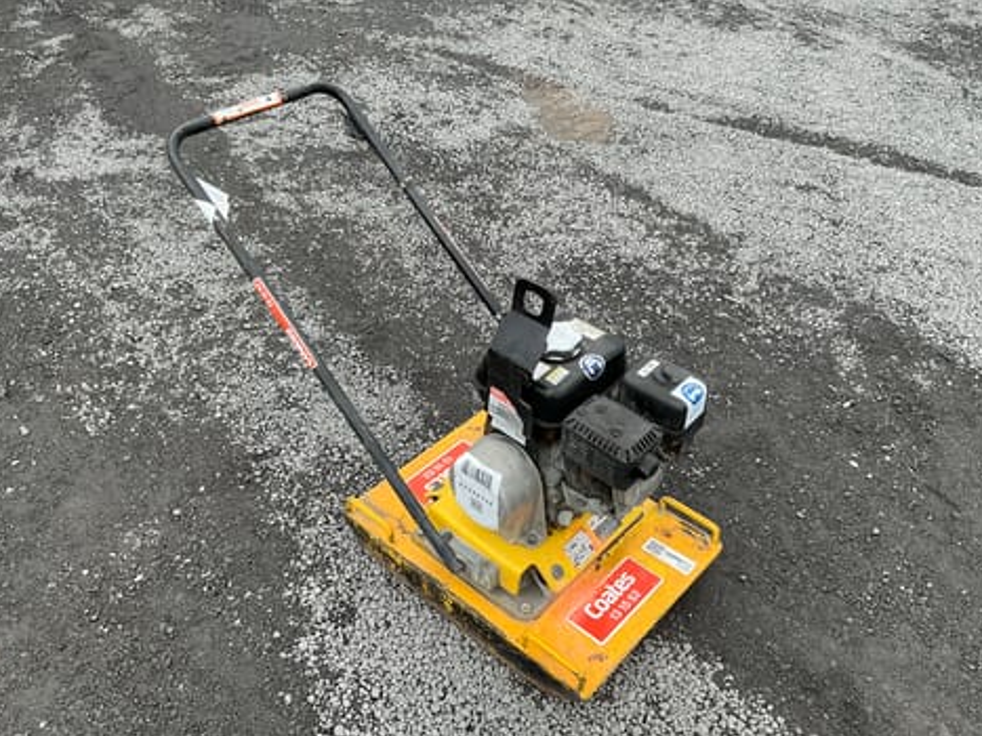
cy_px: 392
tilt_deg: -40.3
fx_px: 851
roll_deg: +0.4
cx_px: 477
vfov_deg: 46.7
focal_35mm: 30
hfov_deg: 60.0
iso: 25
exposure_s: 1/419
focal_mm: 3
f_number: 1.8
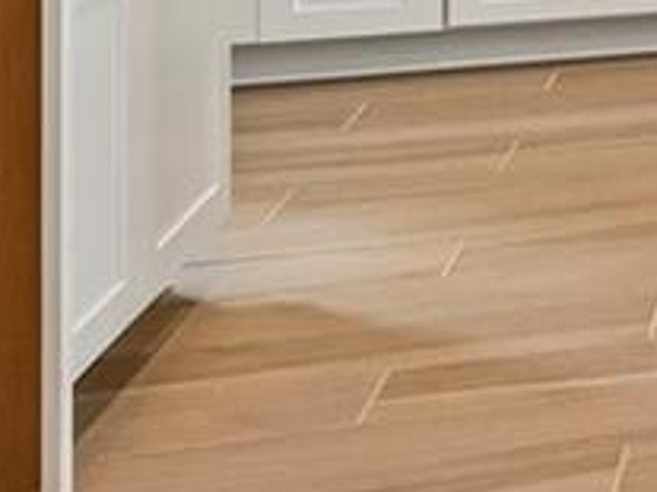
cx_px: 1784
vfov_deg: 12.5
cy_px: -495
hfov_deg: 12.4
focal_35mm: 104
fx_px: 1973
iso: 400
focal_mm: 14
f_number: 8
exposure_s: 1/80
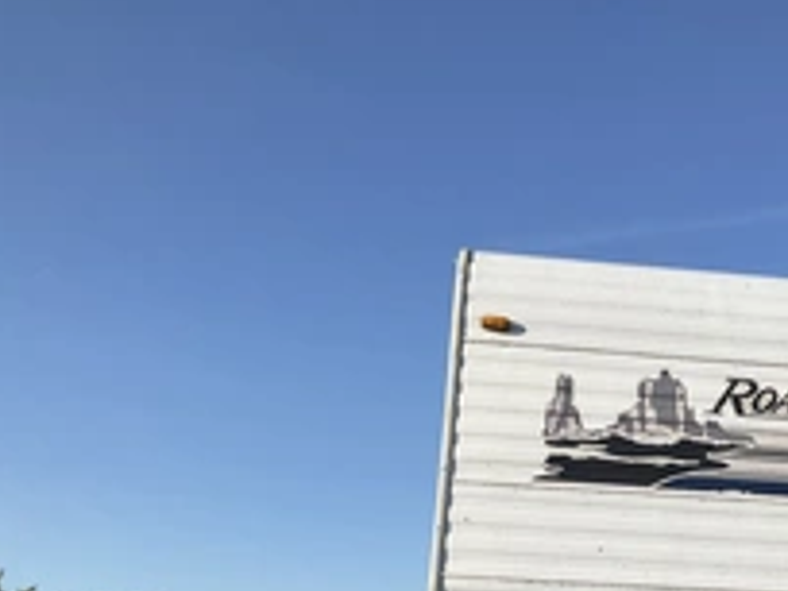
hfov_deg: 31.9
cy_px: 564
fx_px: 1298
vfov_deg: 24.7
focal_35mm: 57
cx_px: 730
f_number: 1.8
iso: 25
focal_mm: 3
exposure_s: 1/1984
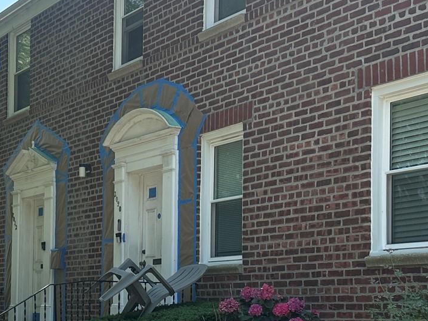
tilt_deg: +3.0
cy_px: 264
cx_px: 104
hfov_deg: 27.7
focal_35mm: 69
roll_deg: -2.1
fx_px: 853
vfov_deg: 21.0
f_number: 1.78
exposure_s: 1/1062
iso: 80
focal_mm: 6.86
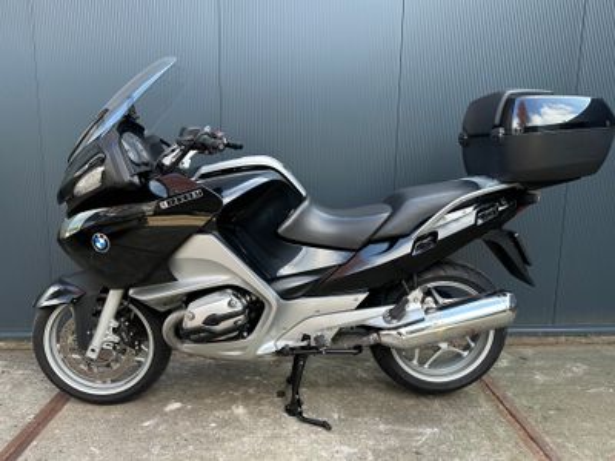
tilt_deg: -9.5
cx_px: 308
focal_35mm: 24
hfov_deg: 71.6
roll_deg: -0.7
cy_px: 230
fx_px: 426
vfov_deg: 56.8
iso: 64
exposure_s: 1/215
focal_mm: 6.86
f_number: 1.78
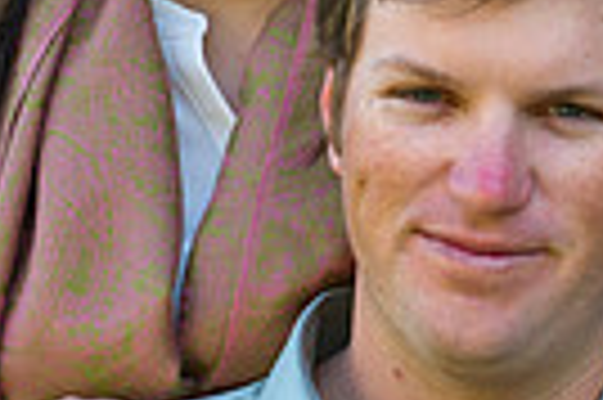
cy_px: 243
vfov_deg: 2.3
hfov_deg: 3.5
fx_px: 9837
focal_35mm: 588
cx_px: 430
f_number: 5.6
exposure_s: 1/125
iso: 400
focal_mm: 175
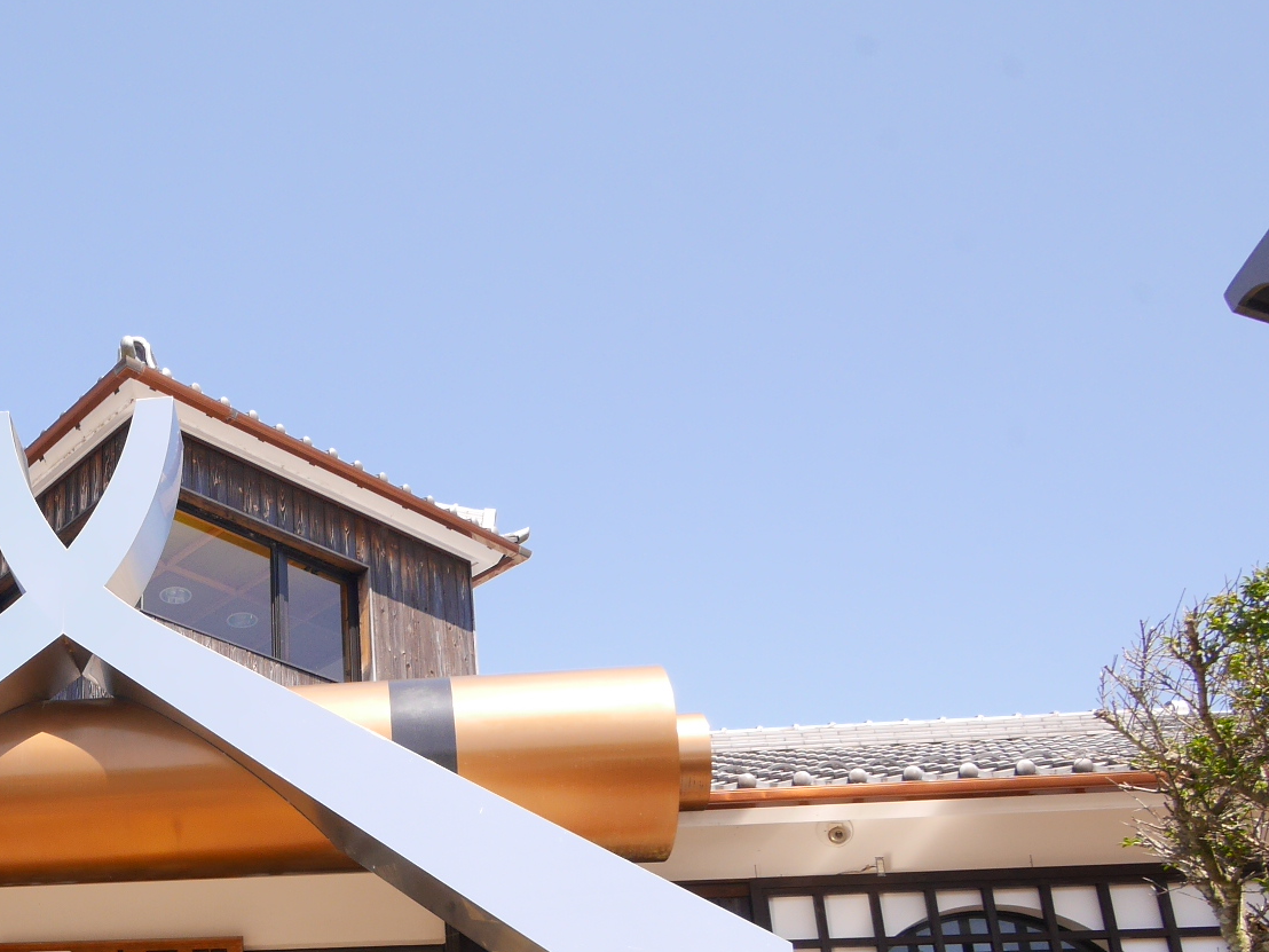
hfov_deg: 42.1
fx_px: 1503
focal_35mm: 41
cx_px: 131
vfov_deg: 33.1
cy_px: 879
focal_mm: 10
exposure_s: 1/320
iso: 400
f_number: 8
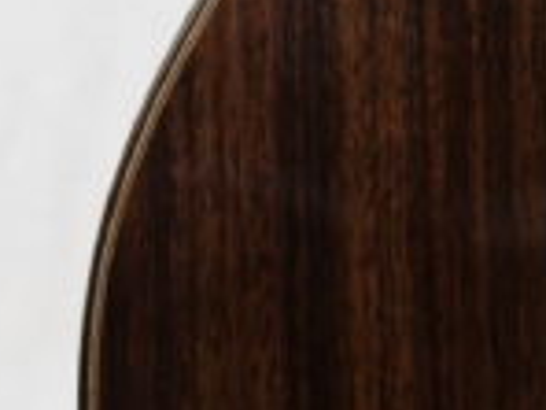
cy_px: -284
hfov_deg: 5.4
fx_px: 5694
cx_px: 1024
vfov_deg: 4.1
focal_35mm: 361
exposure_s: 1/60
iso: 200
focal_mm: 25
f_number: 4.7
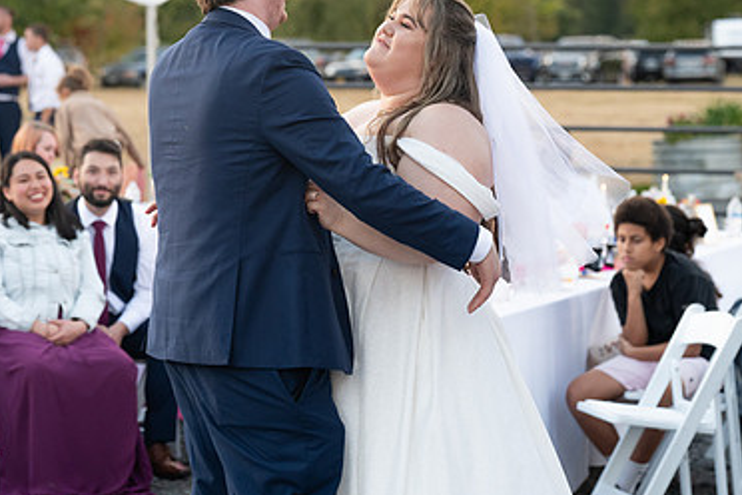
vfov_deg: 10.5
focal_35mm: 131
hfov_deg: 15.6
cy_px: 193
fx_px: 2700
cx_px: 365
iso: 1600
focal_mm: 84
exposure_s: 1/500
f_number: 4
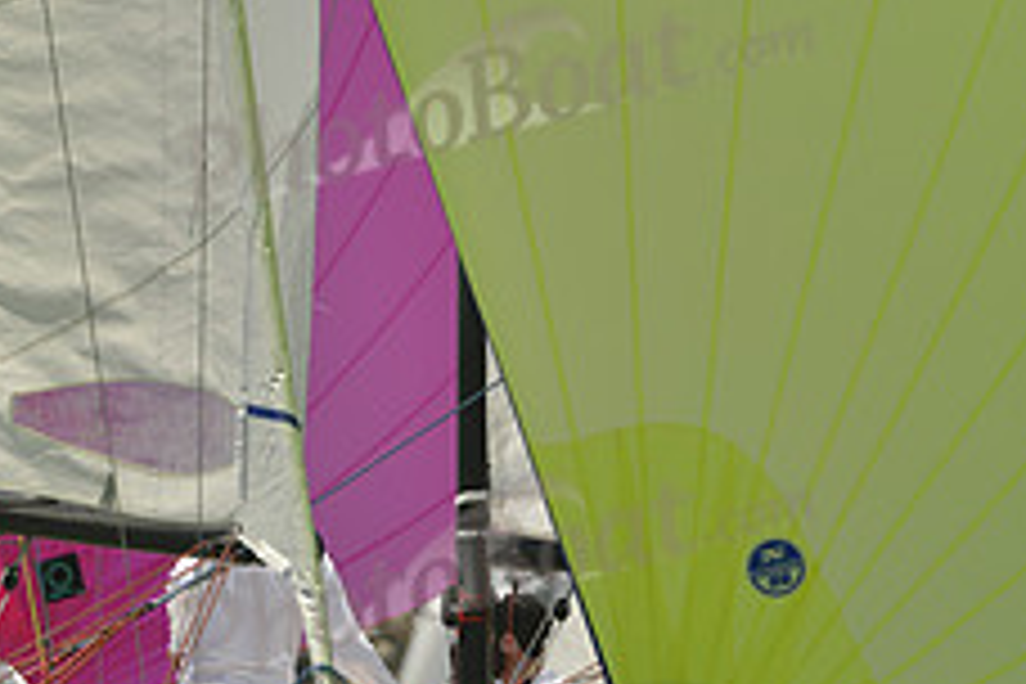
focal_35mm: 891
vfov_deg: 1.5
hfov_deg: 2.3
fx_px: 25392
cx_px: -50
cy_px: 398
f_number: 9
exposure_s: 1/1600
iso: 280
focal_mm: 350
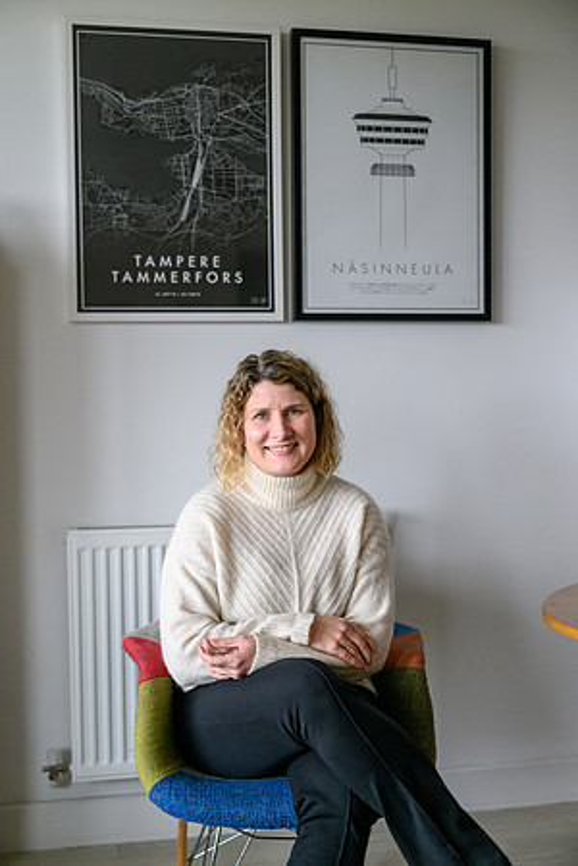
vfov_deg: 44.5
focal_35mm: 44
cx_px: 289
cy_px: 433
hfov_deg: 30.5
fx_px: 1060
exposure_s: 1/250
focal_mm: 44
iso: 4000
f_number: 2.2
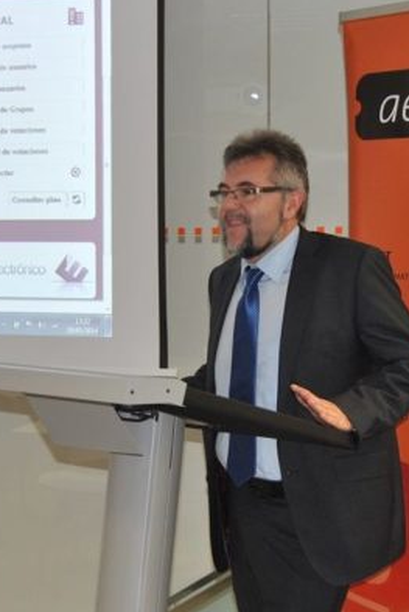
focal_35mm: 64
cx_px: 145
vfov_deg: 31.4
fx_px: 1090
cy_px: 304
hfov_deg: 21.2
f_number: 4
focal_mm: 28
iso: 200
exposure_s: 1/60
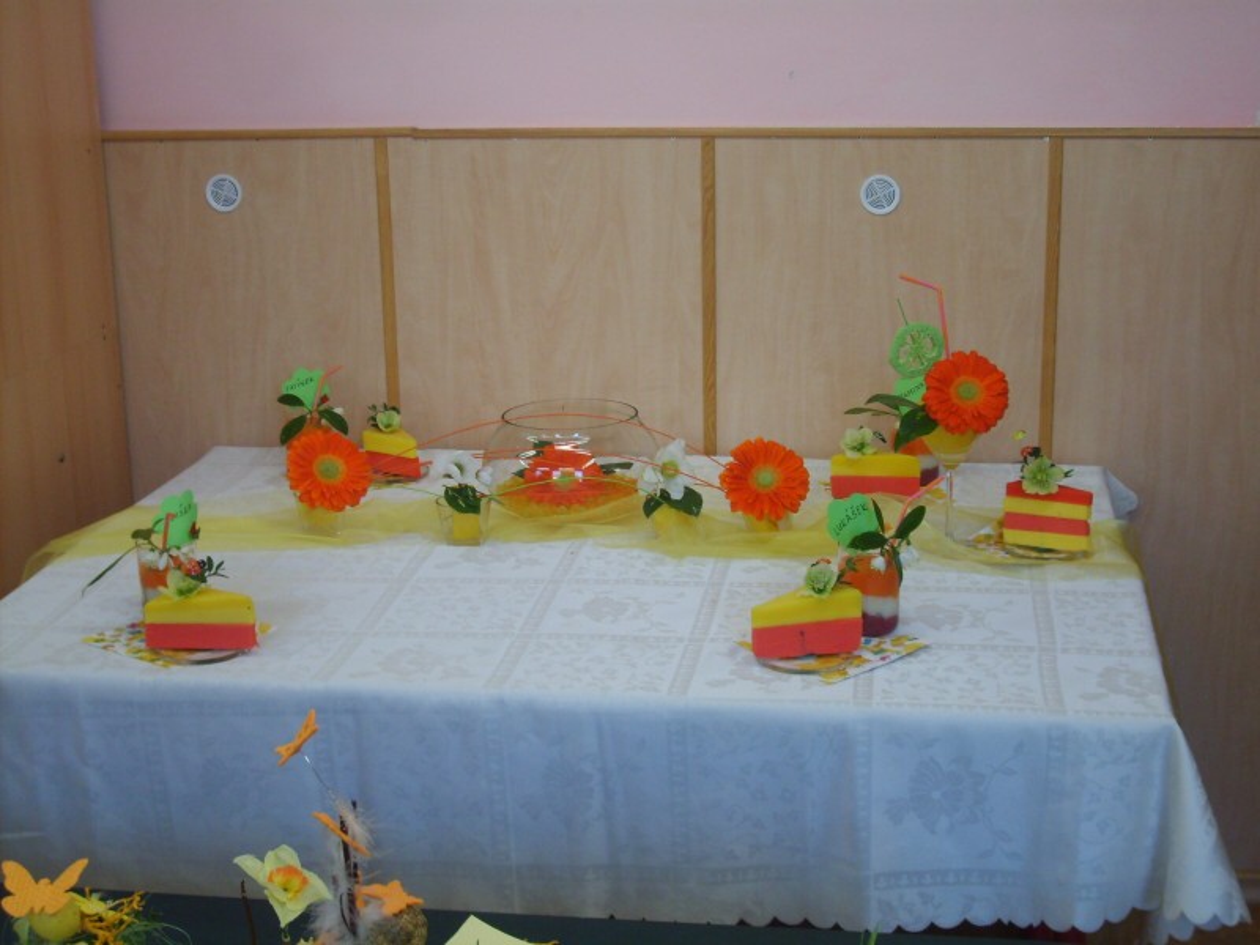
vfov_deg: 28.0
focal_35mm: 52
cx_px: 630
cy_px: 472
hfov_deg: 36.8
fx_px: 1893
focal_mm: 8.7
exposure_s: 1/45
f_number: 3.3
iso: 93
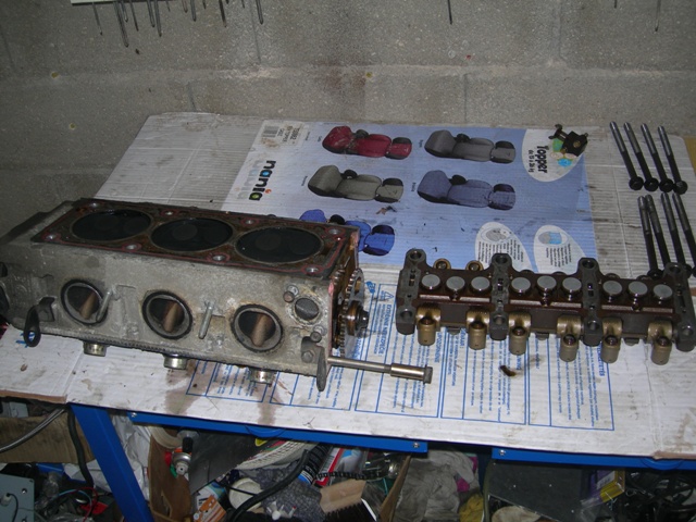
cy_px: 261
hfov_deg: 49.0
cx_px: 348
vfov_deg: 37.7
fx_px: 764
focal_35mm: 38
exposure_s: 1/60.1
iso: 50
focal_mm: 7.8
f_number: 2.8
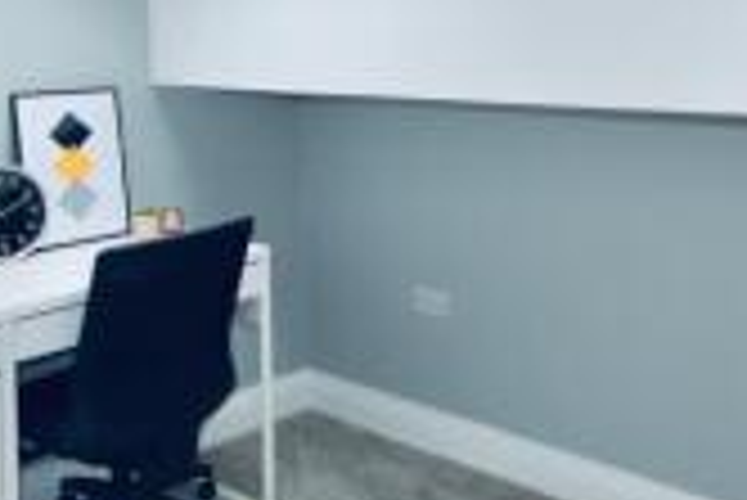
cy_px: 56
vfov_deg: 30.0
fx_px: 893
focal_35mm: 43
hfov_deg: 45.0
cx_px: 464
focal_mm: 10
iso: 360
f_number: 4
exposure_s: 1/125
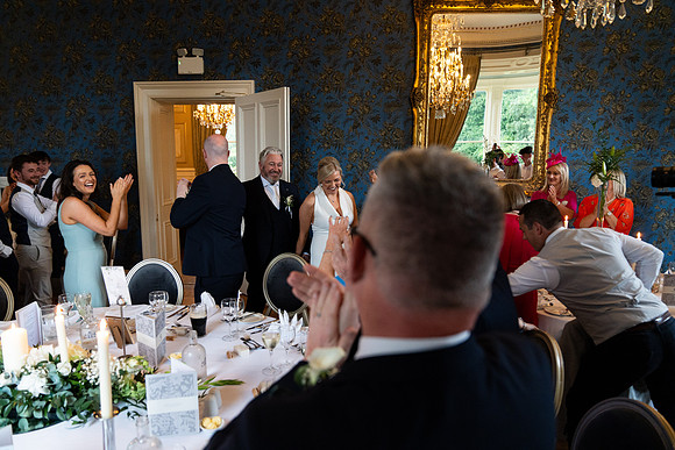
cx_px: 338
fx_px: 450
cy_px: 225
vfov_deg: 53.2
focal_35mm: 24
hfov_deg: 73.7
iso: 3200
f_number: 2.8
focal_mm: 24
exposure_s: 1/160
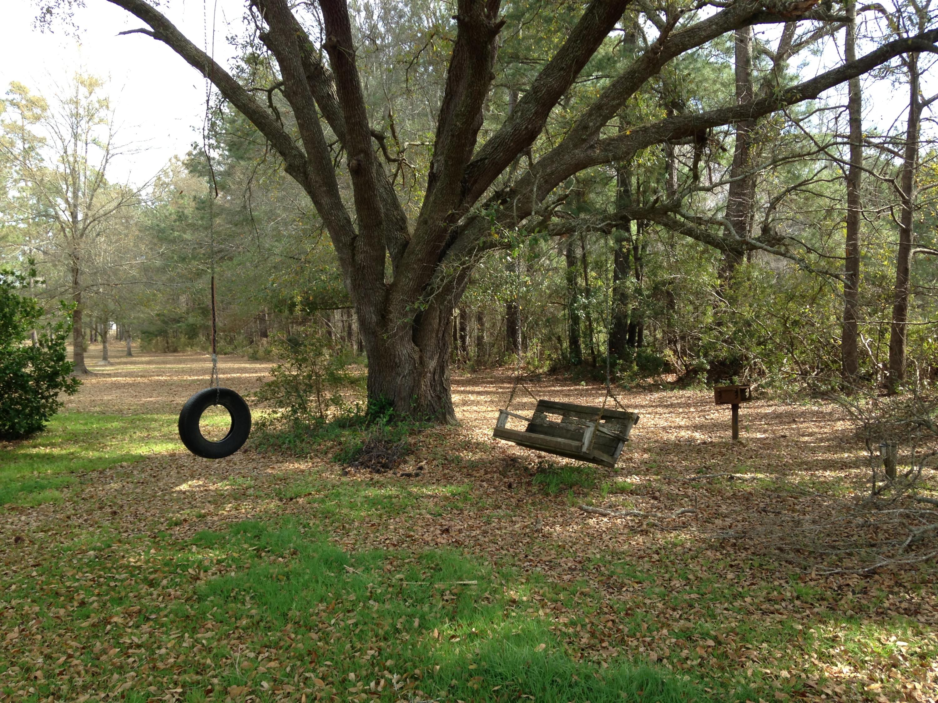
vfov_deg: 42.9
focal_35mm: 33
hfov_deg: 55.4
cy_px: 352
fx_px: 894
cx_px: 469
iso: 50
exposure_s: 1/271
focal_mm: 4.13
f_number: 2.4
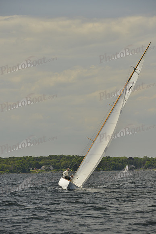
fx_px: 974
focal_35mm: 150
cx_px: 78
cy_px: 117
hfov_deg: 9.2
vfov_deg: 13.7
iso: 280
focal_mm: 150
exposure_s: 1/800
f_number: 8
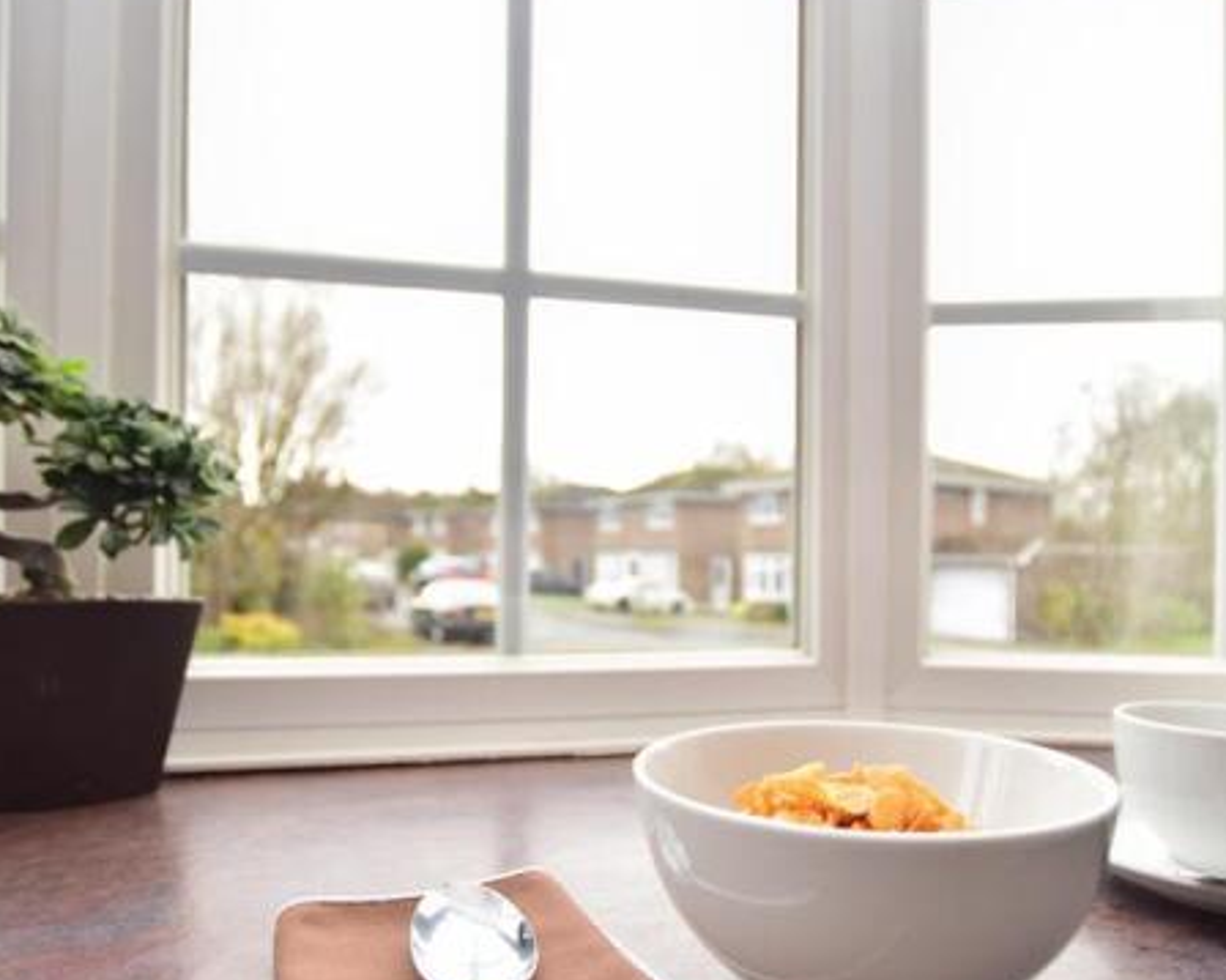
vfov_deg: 61.3
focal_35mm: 23
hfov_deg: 73.3
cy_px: 560
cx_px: 654
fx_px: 823
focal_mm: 11
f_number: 3.5
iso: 320
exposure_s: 1/200
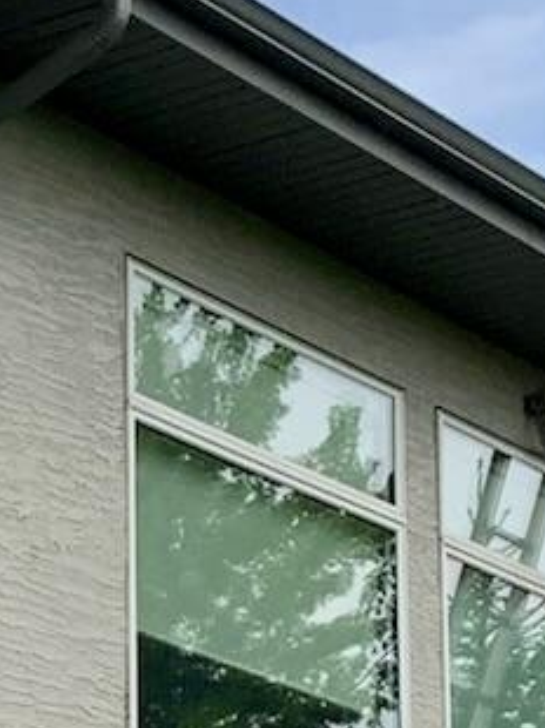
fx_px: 3616
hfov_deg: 8.3
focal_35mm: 172
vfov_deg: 11.2
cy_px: 932
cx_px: -397
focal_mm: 4.25
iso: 25
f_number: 1.8
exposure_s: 1/2481
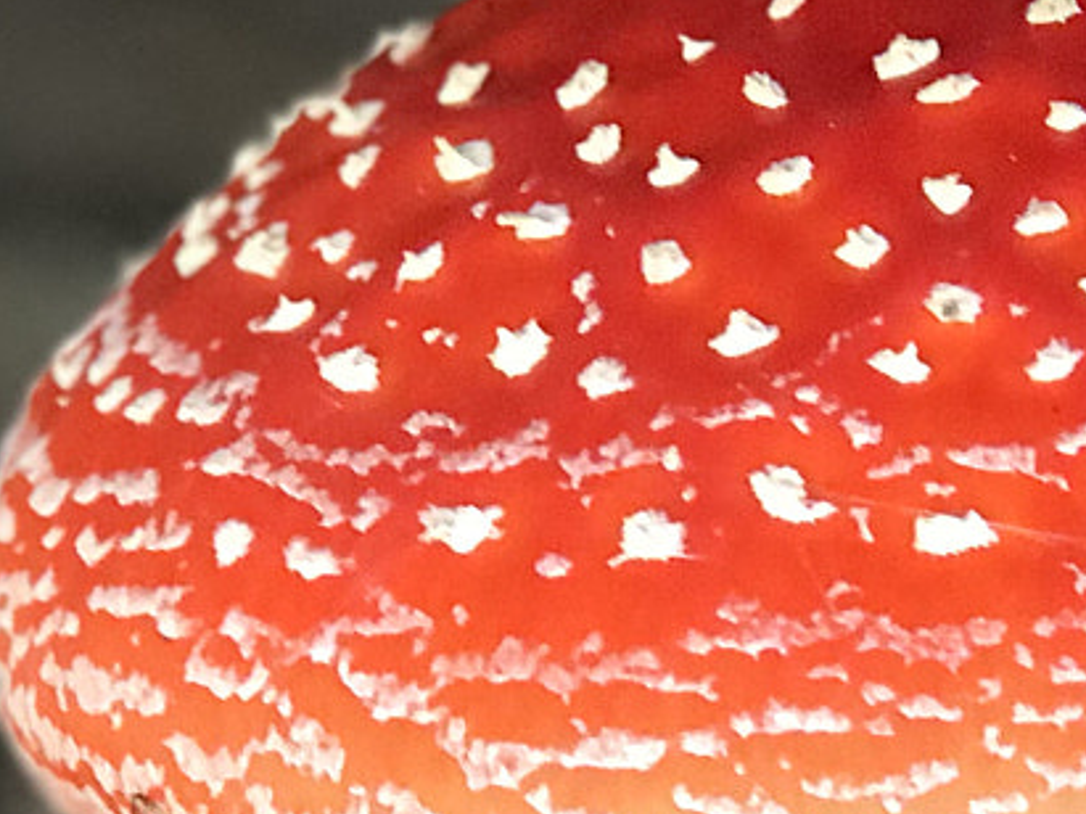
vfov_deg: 6.7
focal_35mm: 222
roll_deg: +0.6
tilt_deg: -10.0
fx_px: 6963
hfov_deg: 8.9
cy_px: 706
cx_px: 883
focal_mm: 6.6
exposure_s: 1/50
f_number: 2.8
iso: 200
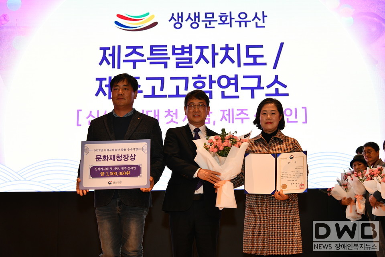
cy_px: 128
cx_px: 192
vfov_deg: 26.0
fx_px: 556
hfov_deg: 38.2
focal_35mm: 52
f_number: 5
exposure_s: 1/160
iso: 2500
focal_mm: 52
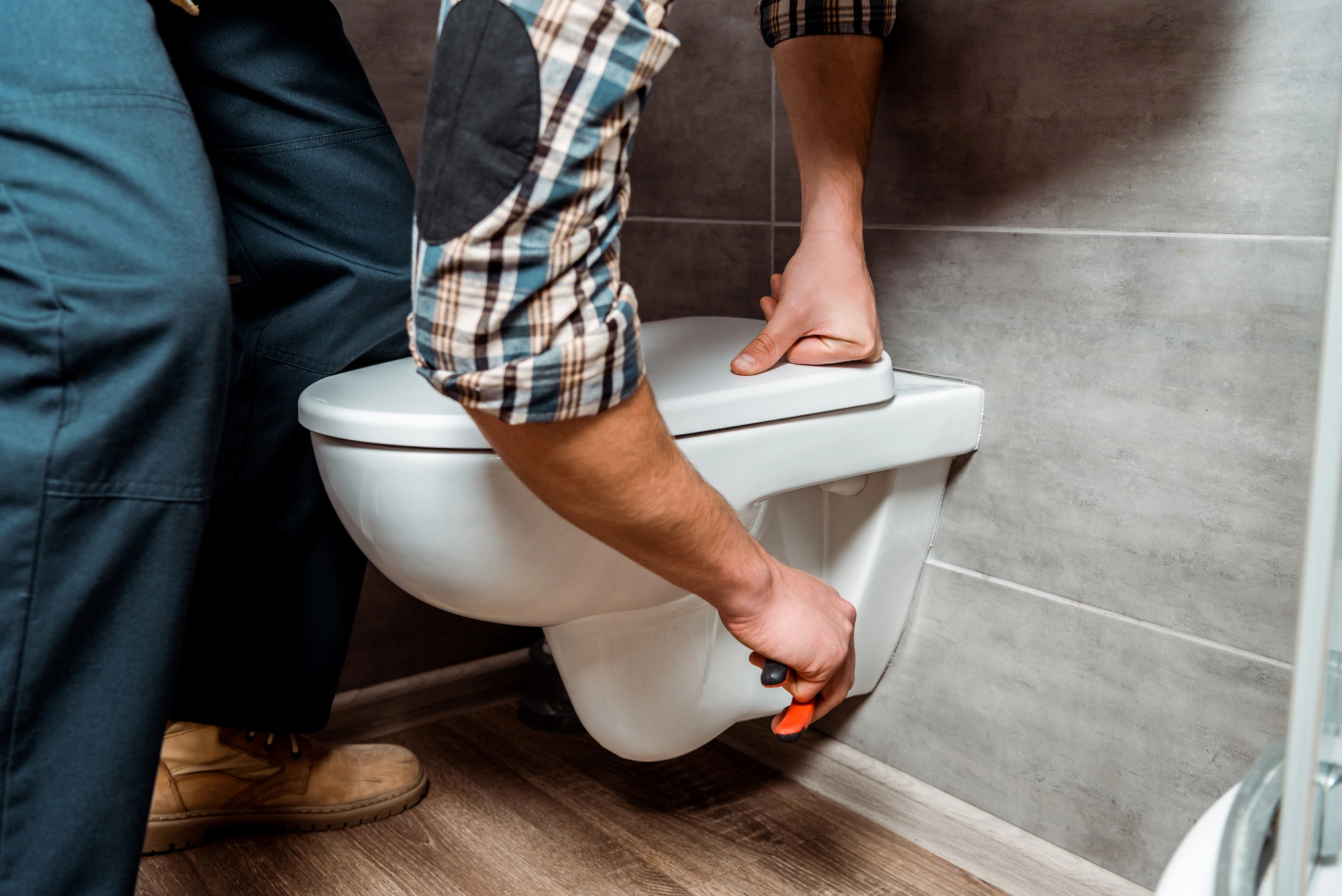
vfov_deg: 36.9
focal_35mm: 36
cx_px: 671
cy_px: 448
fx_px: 1342
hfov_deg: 53.1
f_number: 5
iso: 125
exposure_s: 1/160
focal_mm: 36
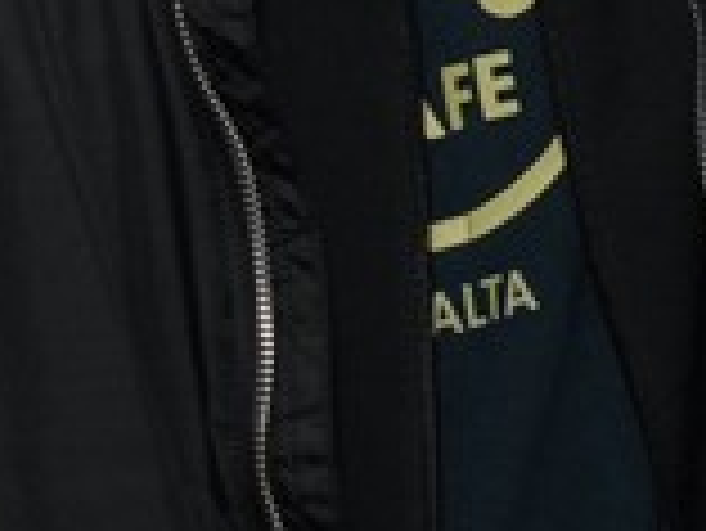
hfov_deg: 9.5
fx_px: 3594
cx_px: 1918
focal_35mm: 176
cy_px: -432
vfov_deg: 8.1
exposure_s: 1/60
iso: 1600
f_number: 3.5
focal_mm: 19
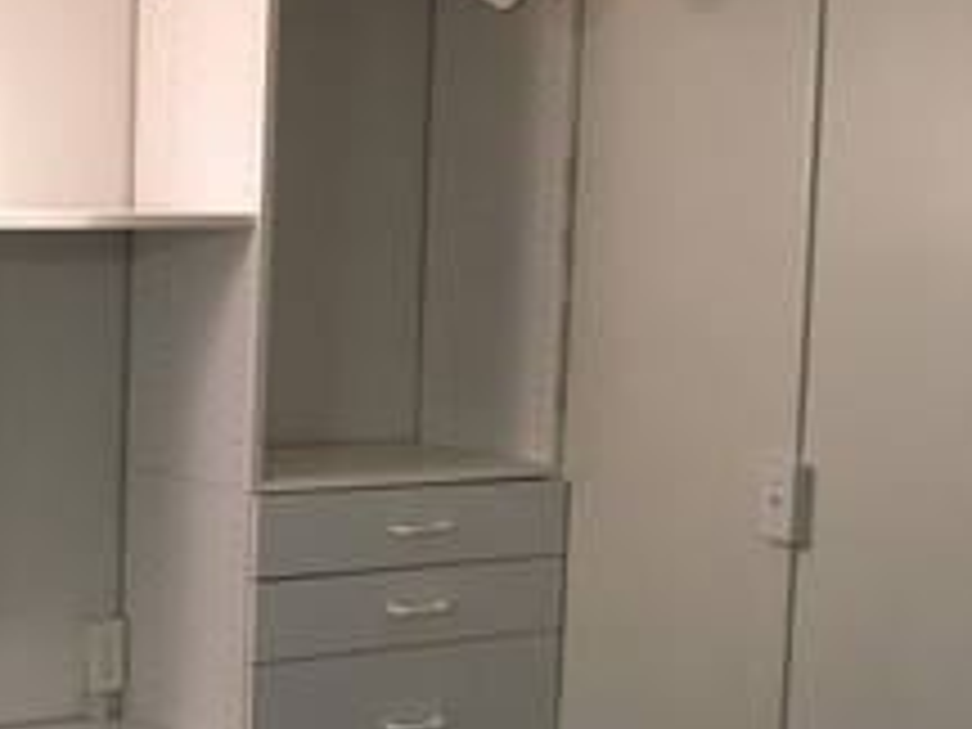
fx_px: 2415
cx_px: 495
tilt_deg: -6.8
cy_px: 518
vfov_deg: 17.1
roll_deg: -2.2
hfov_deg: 22.8
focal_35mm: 86
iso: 25
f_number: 2.2
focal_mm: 4.15
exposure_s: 1/15
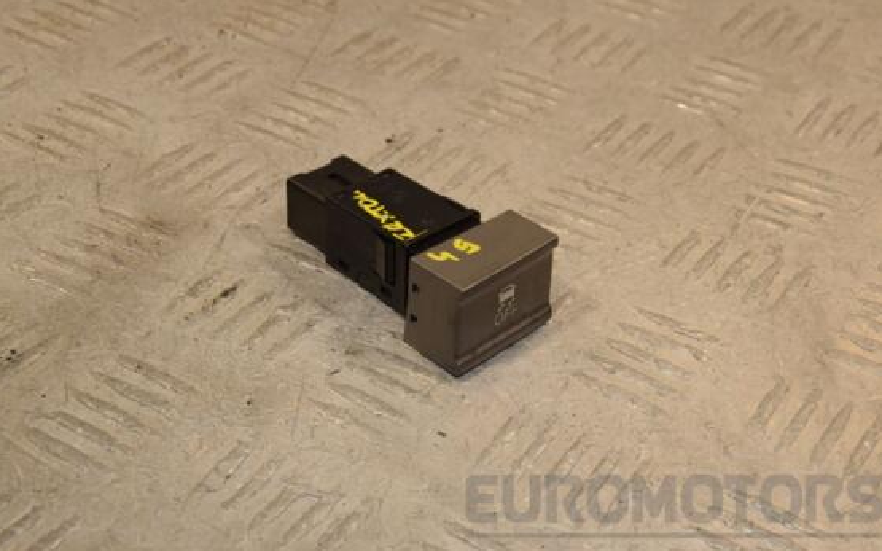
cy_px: 287
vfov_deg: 17.5
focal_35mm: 75
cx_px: 436
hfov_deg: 27.7
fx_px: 1792
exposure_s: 1/200
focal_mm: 45
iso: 800
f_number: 9
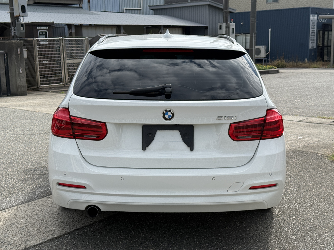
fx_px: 463
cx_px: 167
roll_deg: +1.3
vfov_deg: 30.3
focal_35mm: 48
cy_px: 125
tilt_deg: -9.7
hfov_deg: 39.7
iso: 80
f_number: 1.78
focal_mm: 6.76
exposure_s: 1/4878
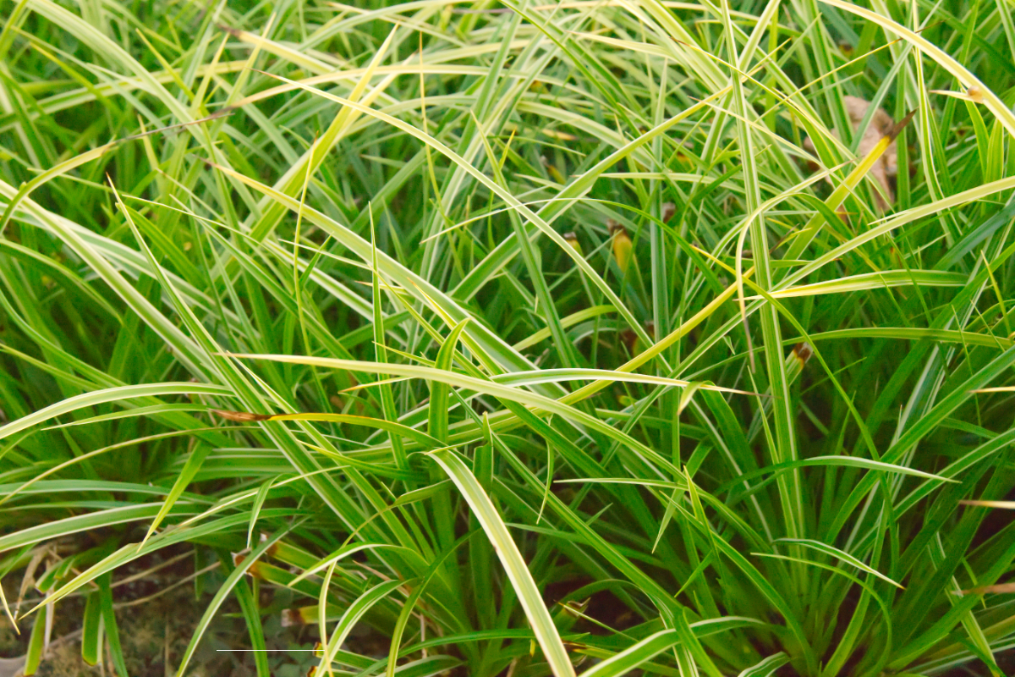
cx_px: 508
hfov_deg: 37.9
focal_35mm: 52
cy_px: 338
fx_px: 1480
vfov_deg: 25.8
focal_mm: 35
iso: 3200
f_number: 9
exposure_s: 1/500
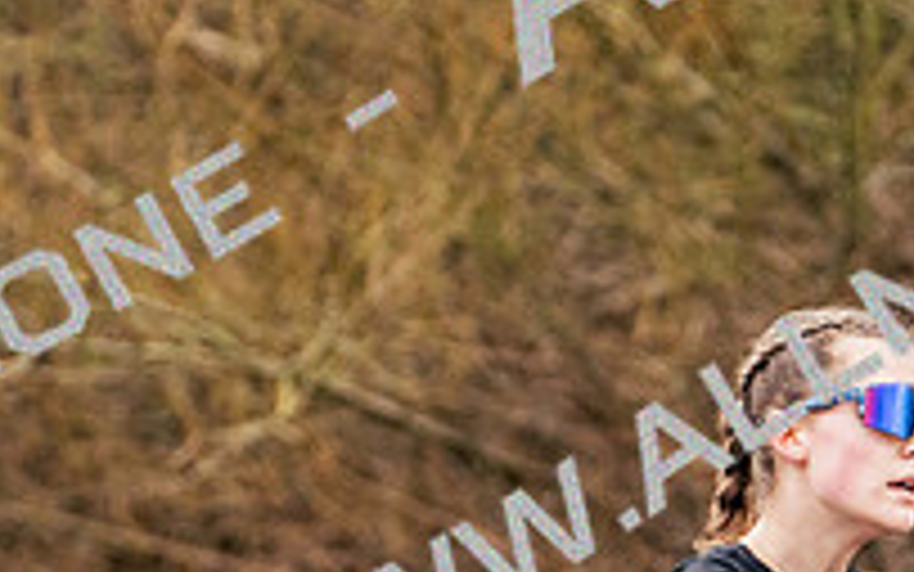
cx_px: 752
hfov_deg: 2.0
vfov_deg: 1.3
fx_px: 25664
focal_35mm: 1030
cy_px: 745
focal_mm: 353
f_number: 6.3
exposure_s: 1/2000
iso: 3200
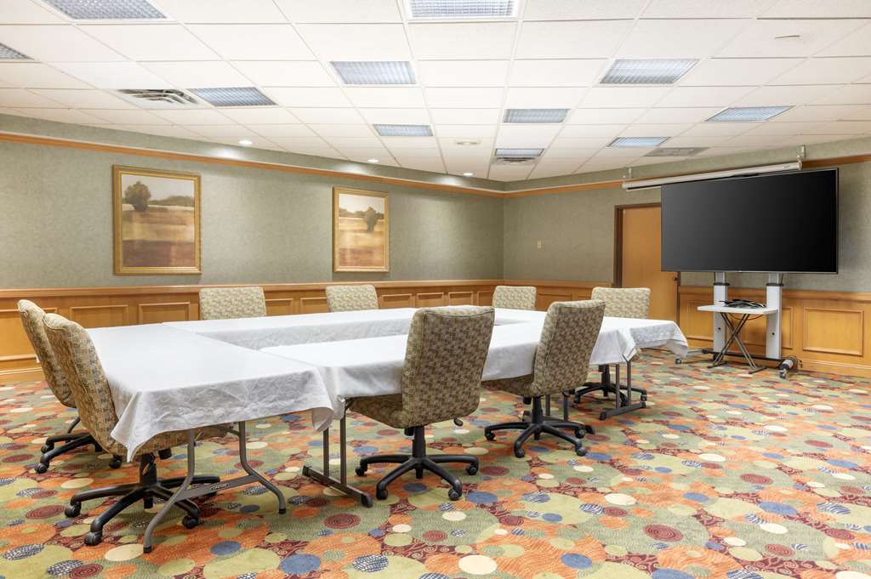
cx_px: 436
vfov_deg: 54.0
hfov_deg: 74.9
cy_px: 290
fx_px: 568
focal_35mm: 24
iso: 200
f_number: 10
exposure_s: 1/10
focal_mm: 23.5
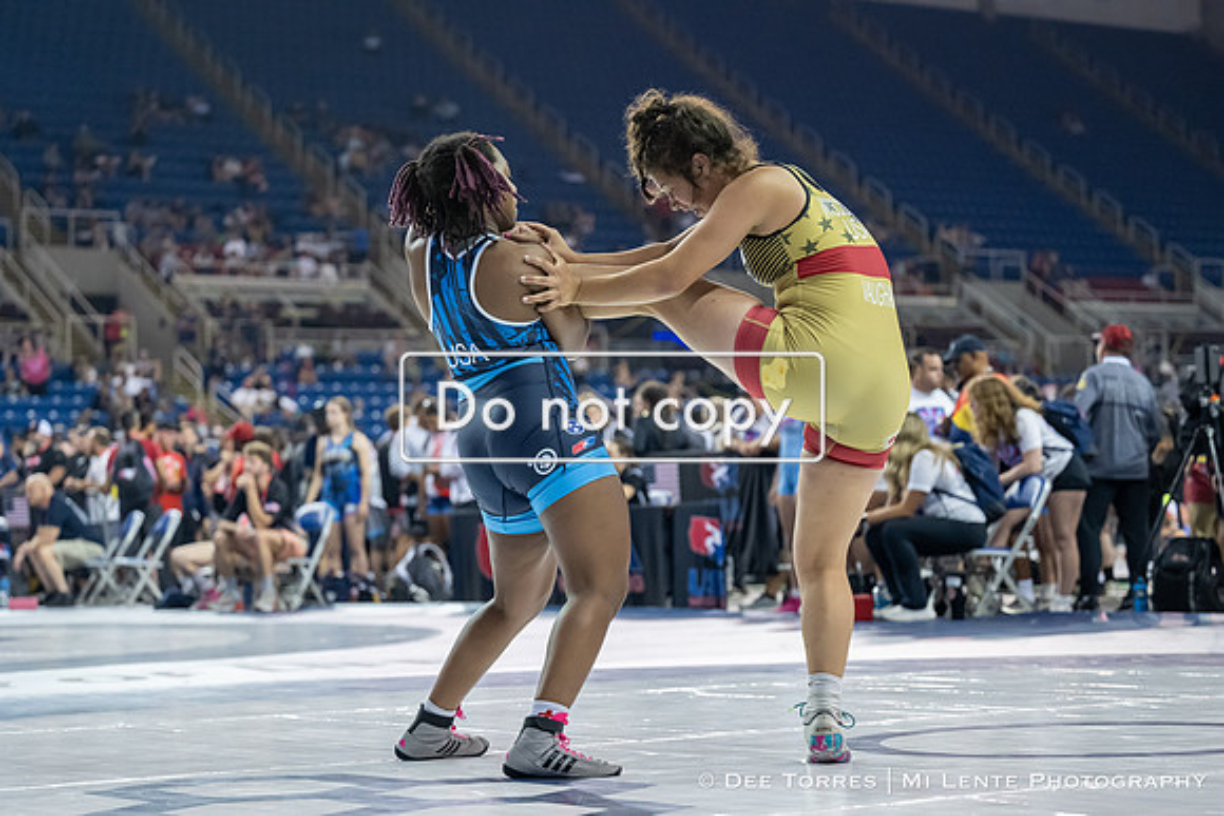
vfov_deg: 15.4
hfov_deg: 22.9
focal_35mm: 89
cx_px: 575
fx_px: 3019
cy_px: 517
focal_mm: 70
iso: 2200
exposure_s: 1/800
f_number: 2.8
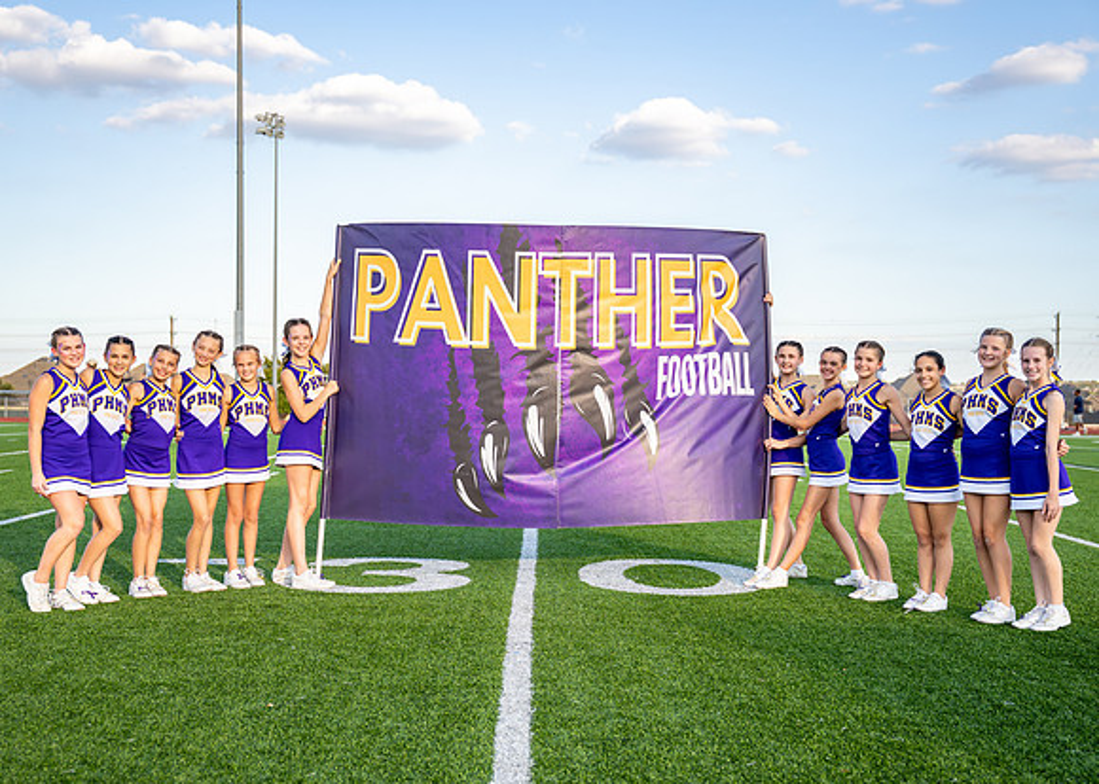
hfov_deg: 42.3
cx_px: 548
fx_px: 1420
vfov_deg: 30.9
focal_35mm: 45
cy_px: 429
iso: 400
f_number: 2.8
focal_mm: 39.3
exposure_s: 1/3200
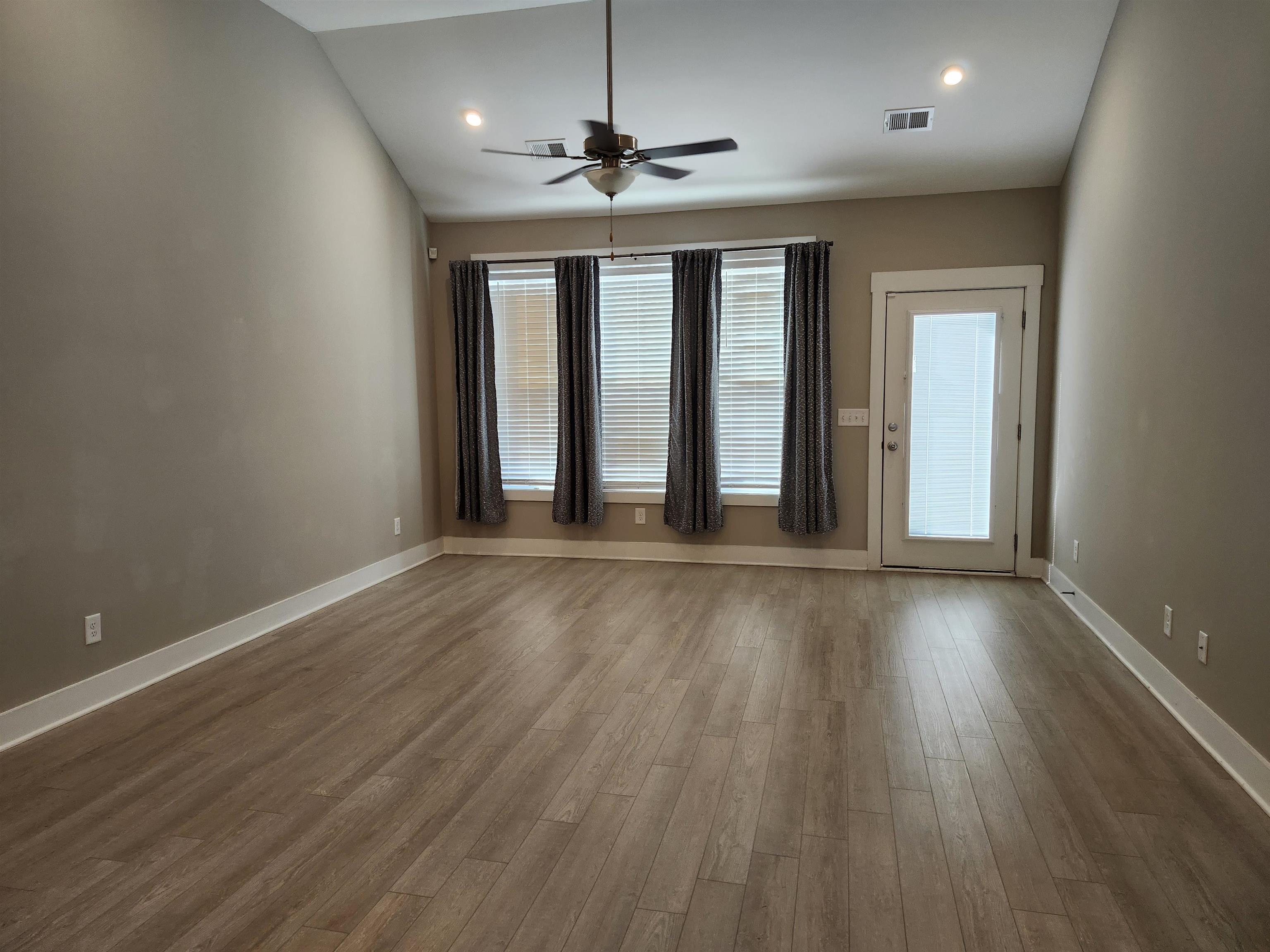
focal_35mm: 23
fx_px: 844
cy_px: 476
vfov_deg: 58.9
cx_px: 635
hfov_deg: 73.9
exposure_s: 1/120
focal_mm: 5.54
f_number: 1.8
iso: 160
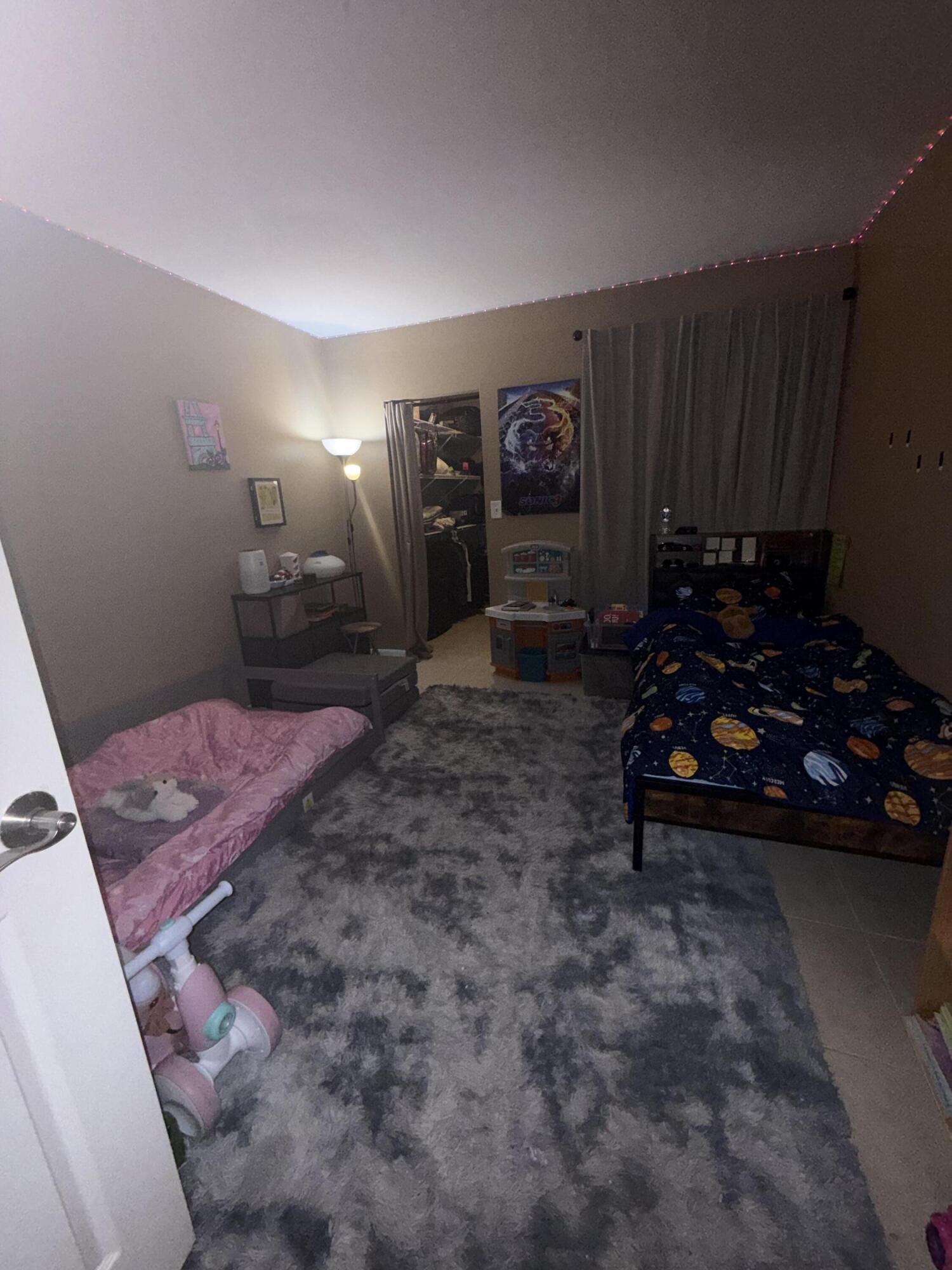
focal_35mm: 14
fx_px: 513
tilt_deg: -14.6
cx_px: 476
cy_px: 635
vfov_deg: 102.1
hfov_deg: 85.7
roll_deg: +2.9
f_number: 2.2
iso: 125
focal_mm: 2.22
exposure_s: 1/40
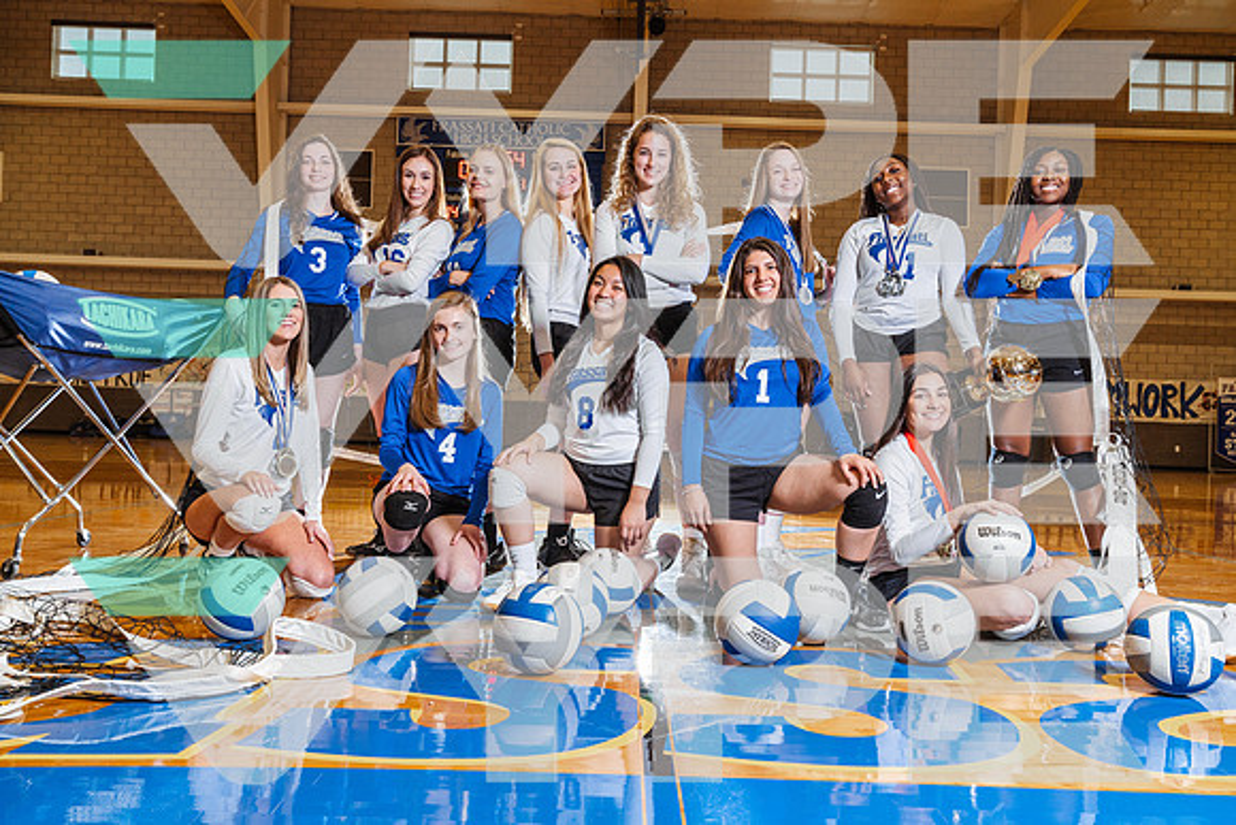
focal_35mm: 29
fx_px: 996
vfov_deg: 45.0
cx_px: 618
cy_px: 412
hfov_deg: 63.6
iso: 400
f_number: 8
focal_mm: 29
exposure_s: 1/125
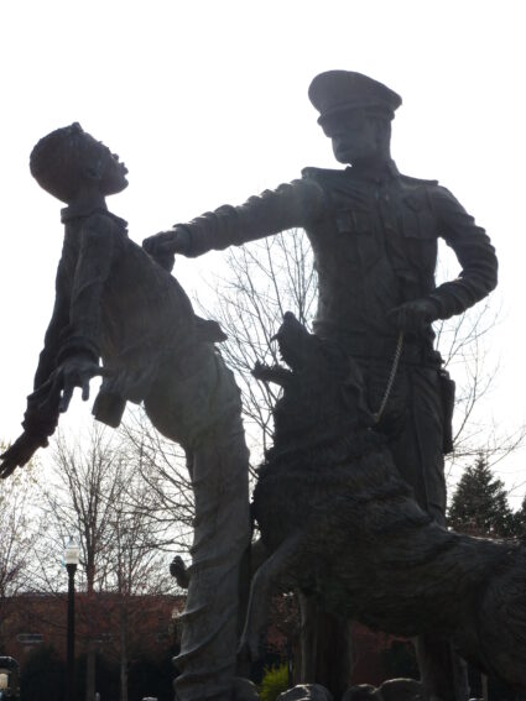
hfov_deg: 17.8
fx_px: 1682
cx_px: 263
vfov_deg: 23.6
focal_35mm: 83
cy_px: 350
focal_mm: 13.7
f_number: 5
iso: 80
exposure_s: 1/400
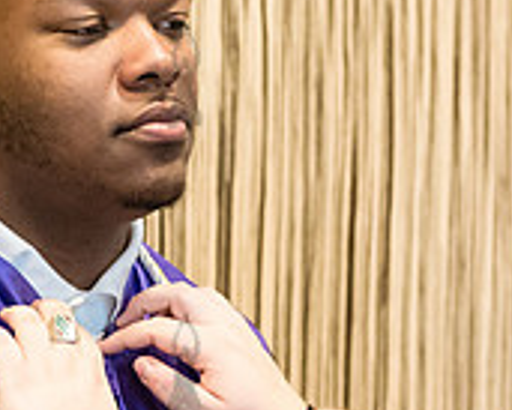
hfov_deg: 8.6
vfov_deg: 6.9
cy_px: 440
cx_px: 68
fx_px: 3396
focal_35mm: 224
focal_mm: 62
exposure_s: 1/200
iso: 4000
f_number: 3.5
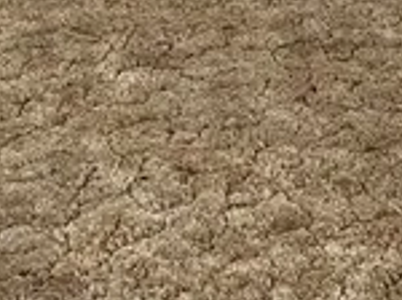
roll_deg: -2.8
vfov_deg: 8.1
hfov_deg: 12.0
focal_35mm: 164
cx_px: 38
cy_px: -504
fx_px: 1902
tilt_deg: -7.8
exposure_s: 1/95
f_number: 1.78
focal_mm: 6.86
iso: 250
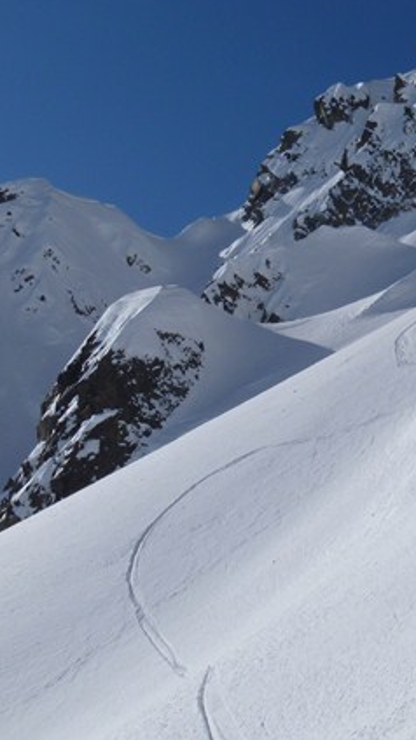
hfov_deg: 16.3
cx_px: 454
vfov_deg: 29.3
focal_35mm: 72
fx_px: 1414
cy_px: 281
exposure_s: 1/1000
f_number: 5.6
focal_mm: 6.3
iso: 80
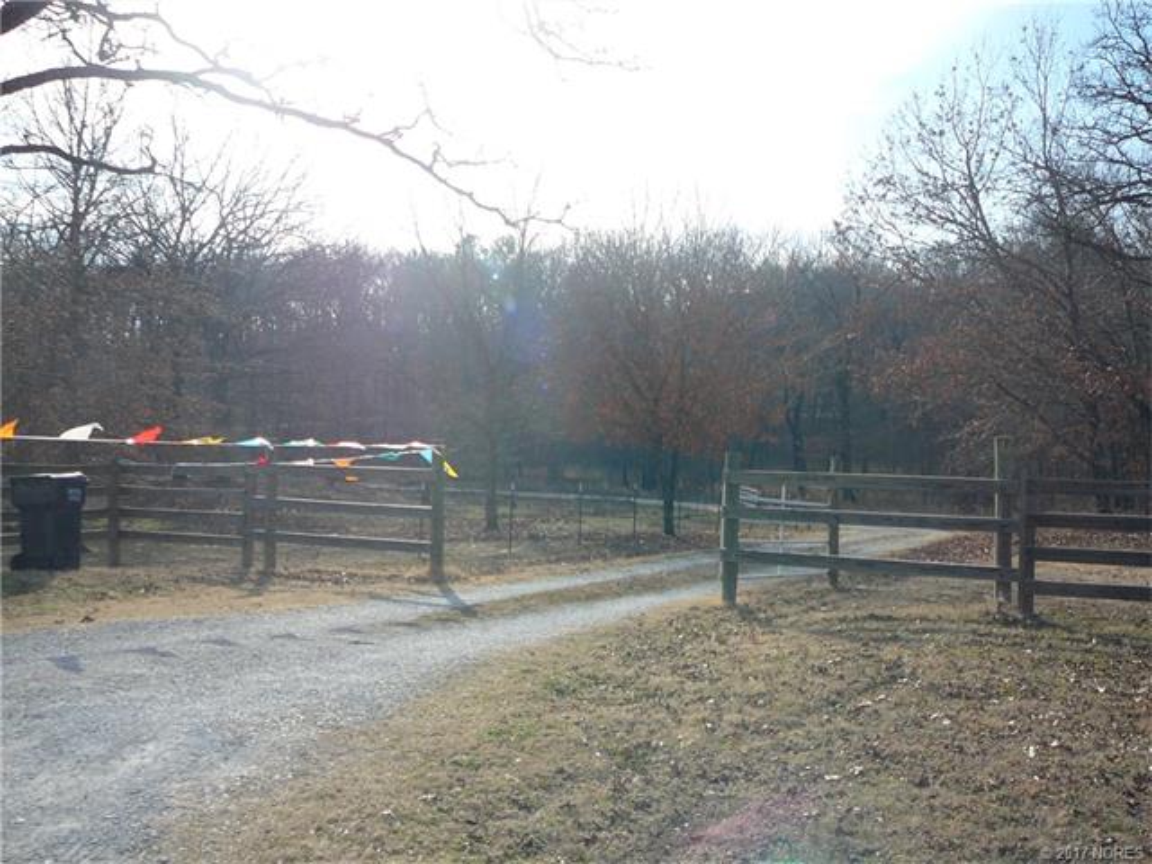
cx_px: 576
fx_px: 1165
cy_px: 432
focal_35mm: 35
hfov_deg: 52.6
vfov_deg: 40.7
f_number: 2.8
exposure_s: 1/800
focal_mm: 5.2
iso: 80
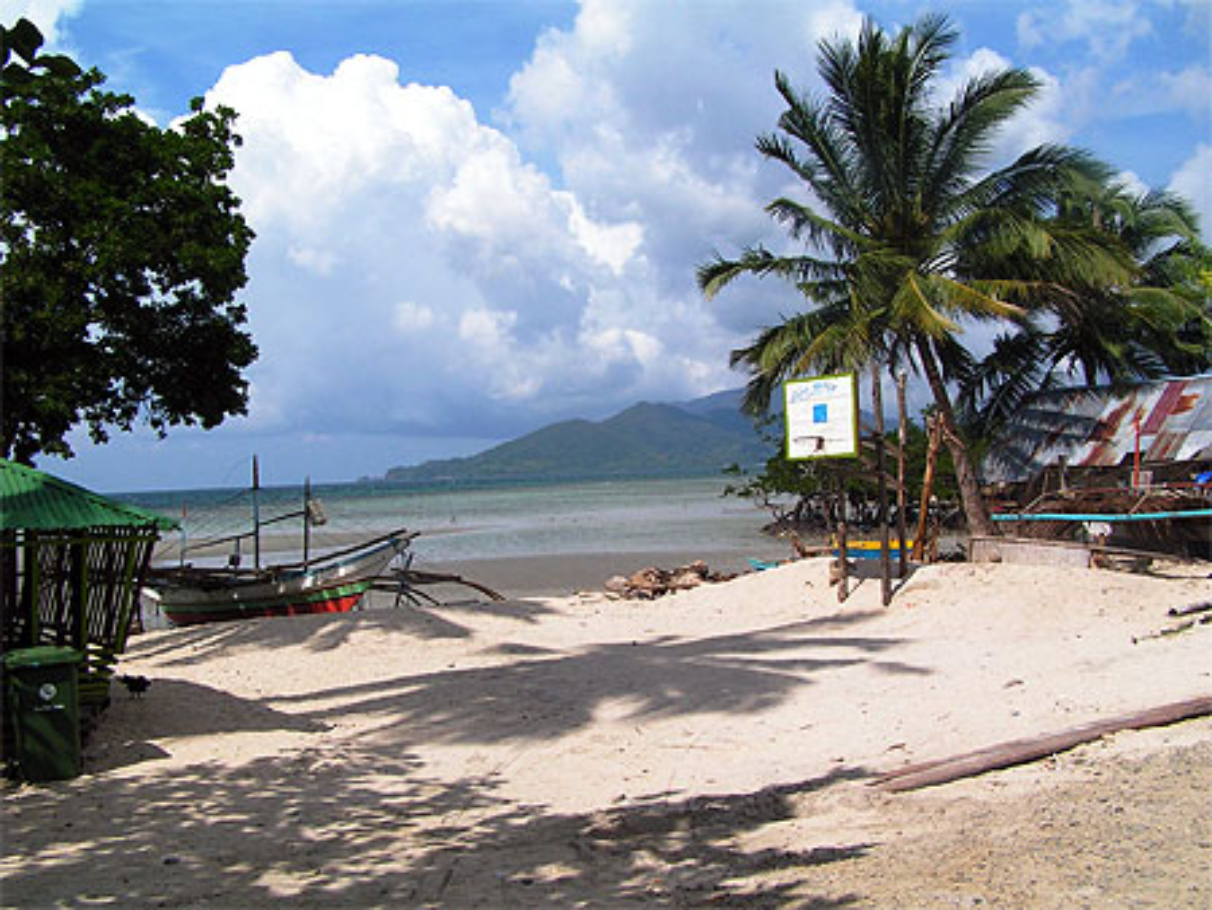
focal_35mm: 38
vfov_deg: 37.8
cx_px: 606
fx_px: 1331
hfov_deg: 49.0
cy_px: 455
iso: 50
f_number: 5.6
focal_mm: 6.3
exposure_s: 1/800
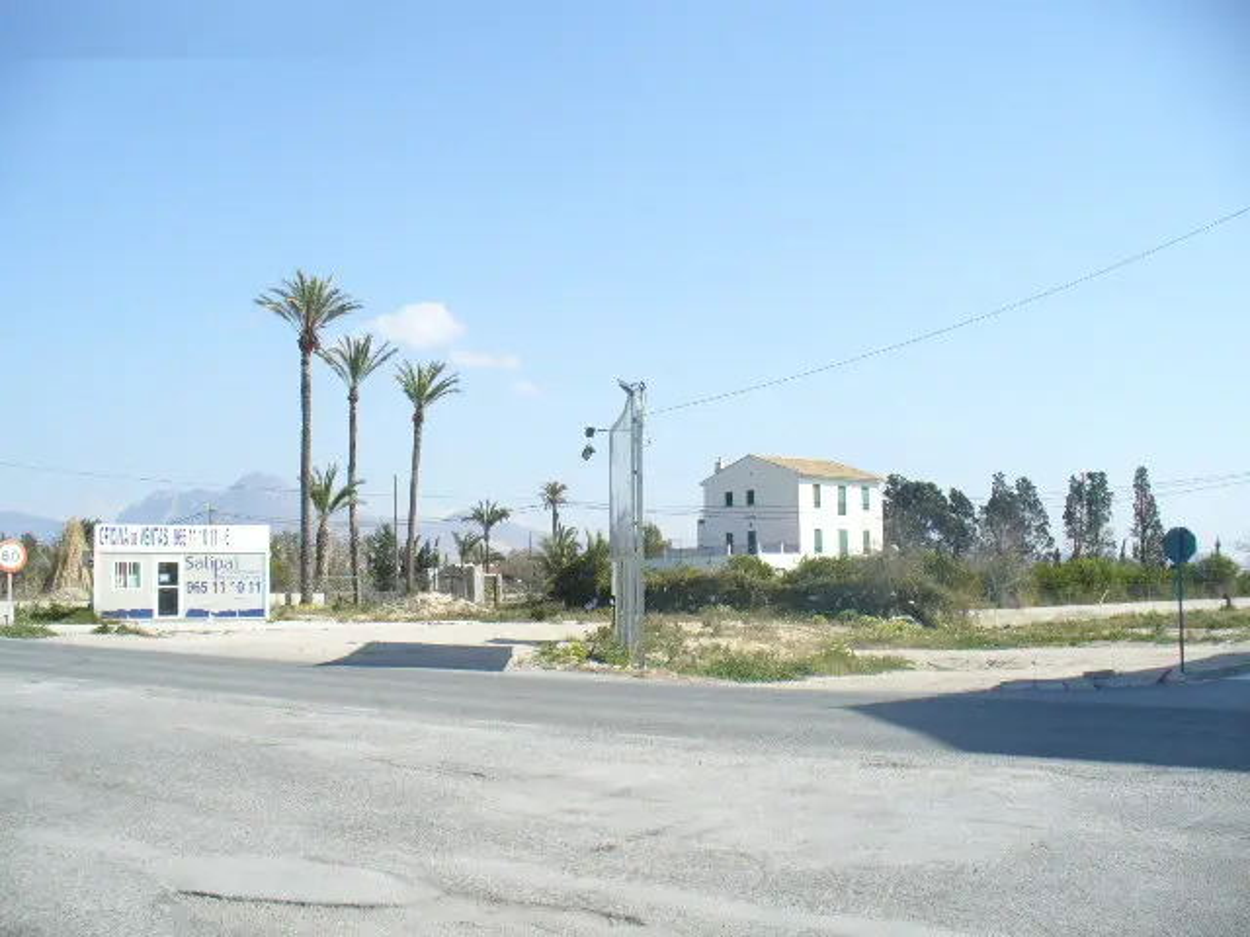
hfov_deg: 50.1
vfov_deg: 38.7
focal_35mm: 37
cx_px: 625
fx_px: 1336
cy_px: 468
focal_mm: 6.1
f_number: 5.6
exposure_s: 1/250
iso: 80
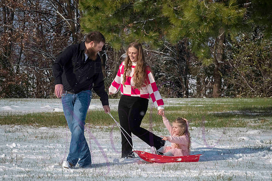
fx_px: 1268
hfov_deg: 12.2
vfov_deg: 8.2
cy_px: 90
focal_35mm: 168
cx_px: 136
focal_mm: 112
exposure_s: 1/1000
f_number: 16
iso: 640
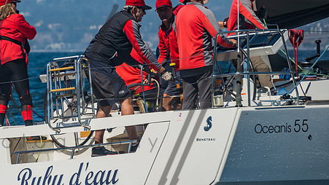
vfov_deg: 3.1
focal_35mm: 393
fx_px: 3429
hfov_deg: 5.5
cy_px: 39
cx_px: 42
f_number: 6.3
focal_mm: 200
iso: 160
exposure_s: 1/800
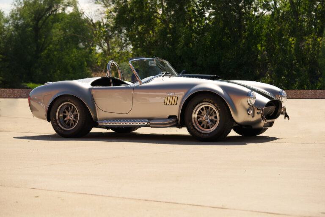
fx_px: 812
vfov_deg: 15.2
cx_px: 162
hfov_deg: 22.6
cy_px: 108
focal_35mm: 90
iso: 100
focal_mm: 90
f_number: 4.5
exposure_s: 1/320
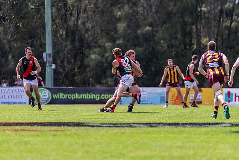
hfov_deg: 5.4
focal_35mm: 380
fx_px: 2525
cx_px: 120
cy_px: 80
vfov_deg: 3.6
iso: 800
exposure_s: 1/2500
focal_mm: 380
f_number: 6.3
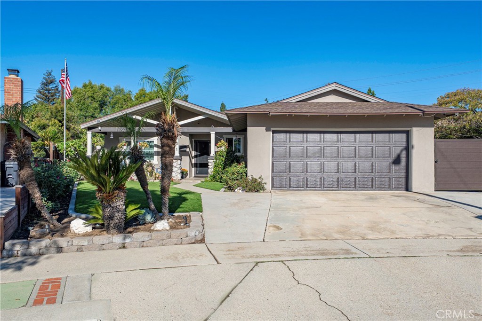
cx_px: 241
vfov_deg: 46.4
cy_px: 160
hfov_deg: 65.5
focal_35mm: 28
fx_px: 375
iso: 80
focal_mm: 19
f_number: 6.3
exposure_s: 1/320
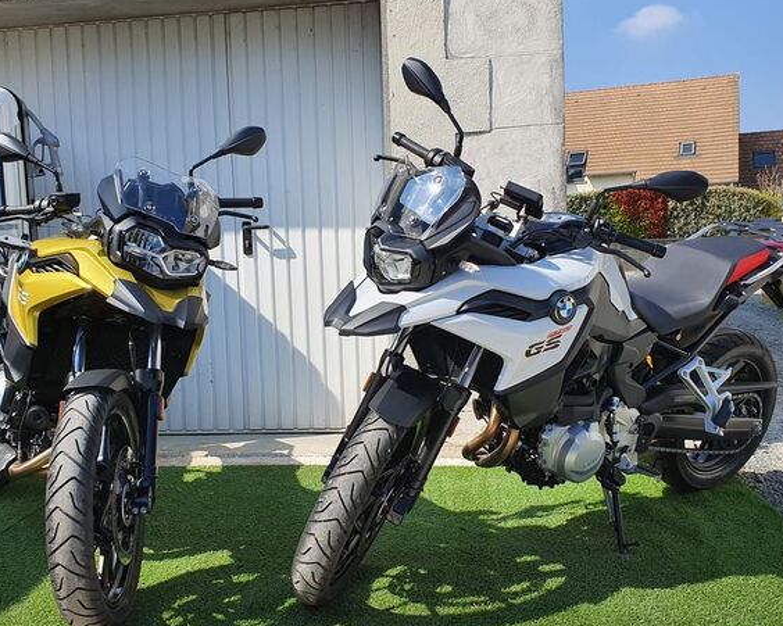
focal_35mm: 36
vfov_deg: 41.1
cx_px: 347
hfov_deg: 50.2
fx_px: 834
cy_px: 321
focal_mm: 4.32
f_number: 2.4
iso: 50
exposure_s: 1/1348
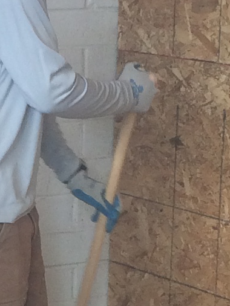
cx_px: -47
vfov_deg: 10.5
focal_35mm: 187
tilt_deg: -16.3
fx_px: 1655
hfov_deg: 7.9
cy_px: 268
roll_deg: +0.5
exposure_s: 1/60
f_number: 2.2
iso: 40
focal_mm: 4.15
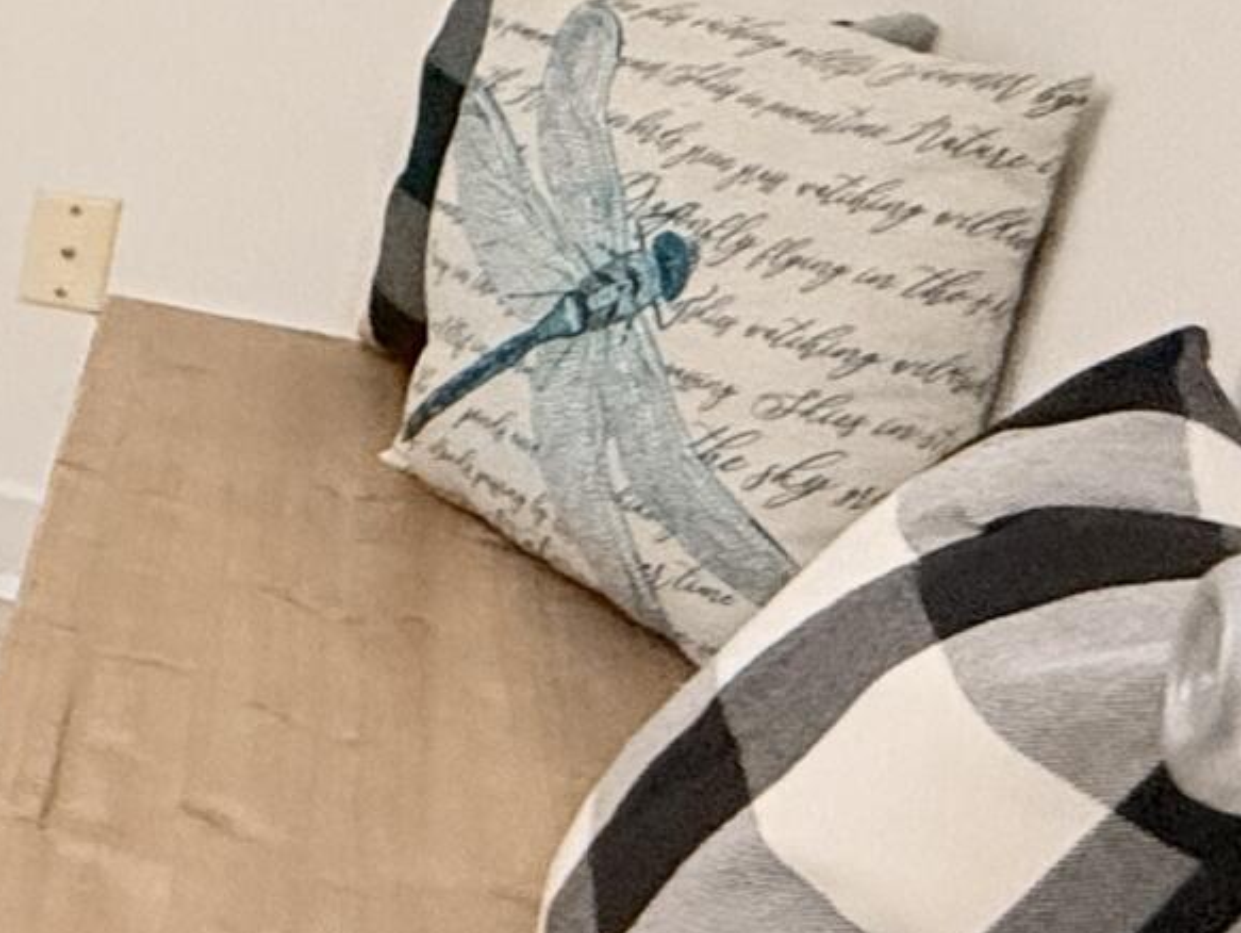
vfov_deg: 20.1
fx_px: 2583
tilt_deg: -16.4
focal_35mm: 72
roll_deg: -0.3
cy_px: 107
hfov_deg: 16.4
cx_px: -1522
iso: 640
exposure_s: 1/120
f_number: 2.2
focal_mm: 2.22
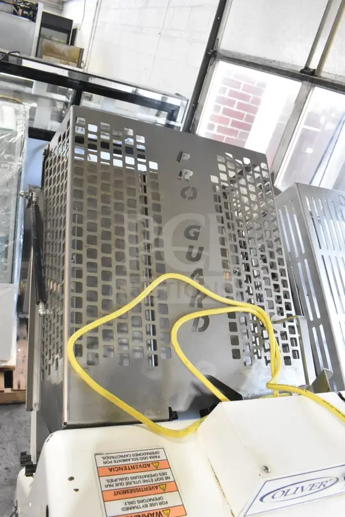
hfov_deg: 47.9
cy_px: 258
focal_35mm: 27
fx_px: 388
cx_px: 172
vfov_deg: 67.4
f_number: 7.1
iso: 6400
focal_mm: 18
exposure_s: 1/200
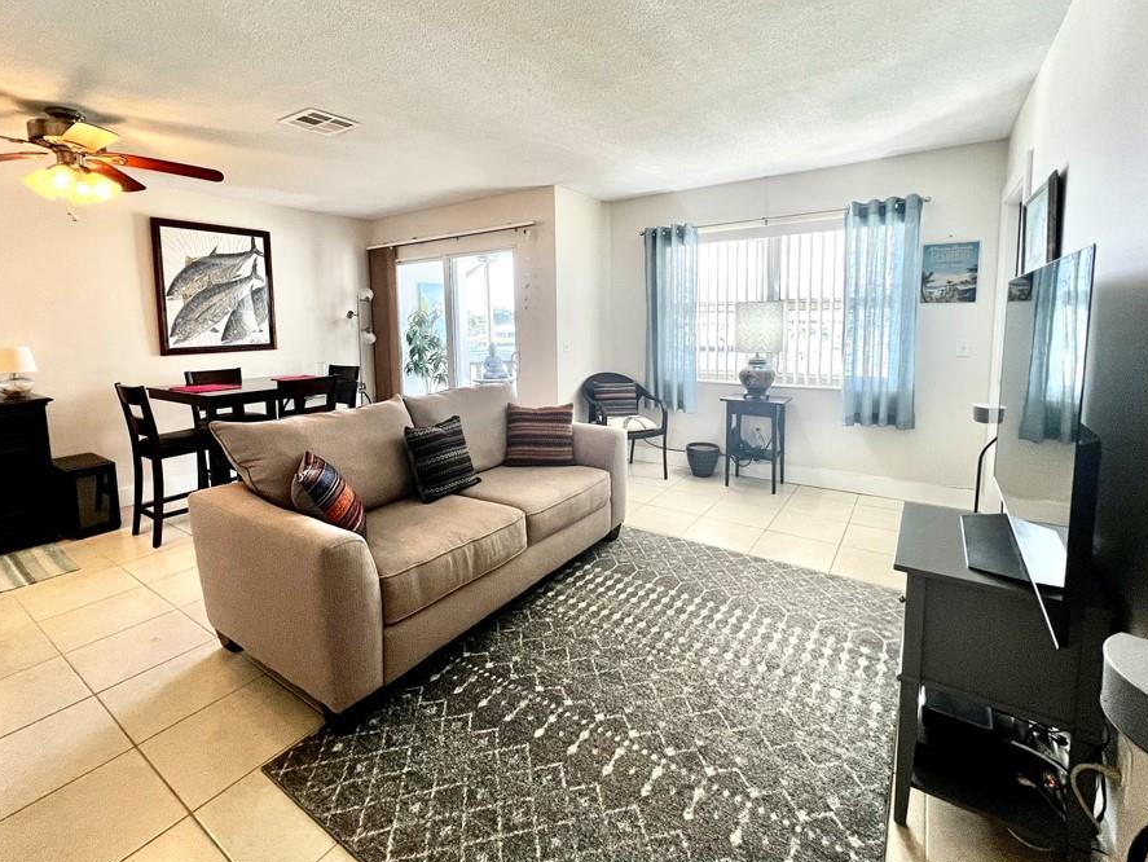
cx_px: 553
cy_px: 371
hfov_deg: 98.1
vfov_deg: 81.3
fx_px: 498
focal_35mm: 15
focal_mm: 1.57
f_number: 1.8
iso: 125
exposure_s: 1/120
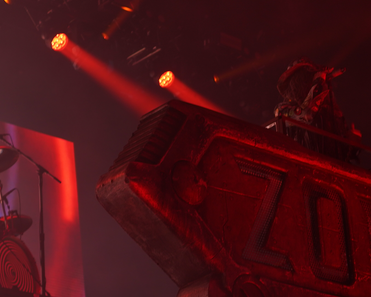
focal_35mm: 133
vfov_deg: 11.6
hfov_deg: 14.2
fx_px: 1460
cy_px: 177
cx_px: 388
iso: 320
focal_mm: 64
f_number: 4
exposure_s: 1/80
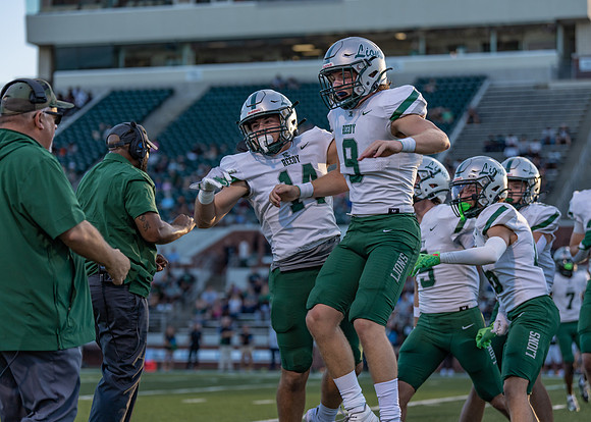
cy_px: 211
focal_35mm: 103
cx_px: 296
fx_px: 1723
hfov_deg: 19.5
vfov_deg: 14.0
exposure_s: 1/1250
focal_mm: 98
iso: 320
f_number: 2.8
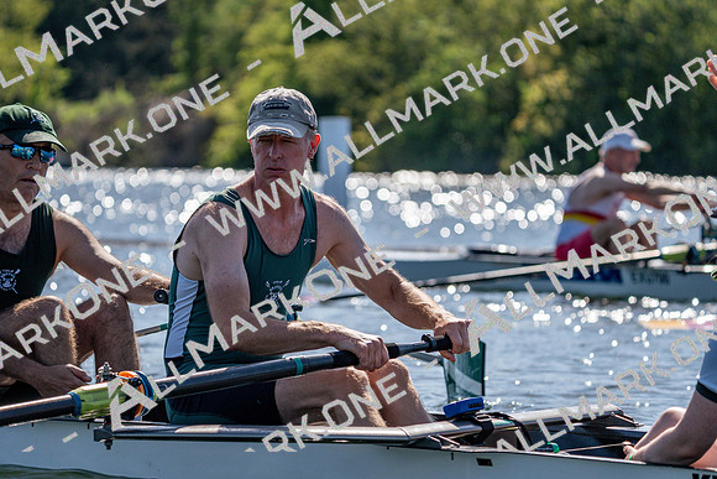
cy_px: 240
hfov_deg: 9.2
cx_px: 358
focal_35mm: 223
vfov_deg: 6.2
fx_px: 4442
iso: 250
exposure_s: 1/2000
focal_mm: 223
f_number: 5.6
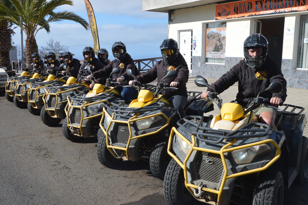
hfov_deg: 53.2
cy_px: 102
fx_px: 308
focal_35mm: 36
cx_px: 154
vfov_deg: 36.8
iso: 400
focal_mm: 24
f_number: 11
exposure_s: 1/500
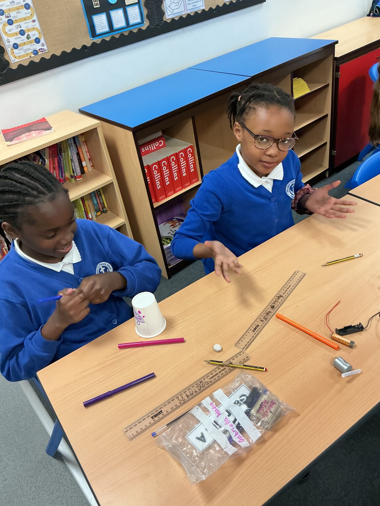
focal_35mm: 29
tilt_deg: -36.5
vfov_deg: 61.7
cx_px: 190
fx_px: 424
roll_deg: +11.8
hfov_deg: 48.2
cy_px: 253
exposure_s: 1/60
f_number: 1.8
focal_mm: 3
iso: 160
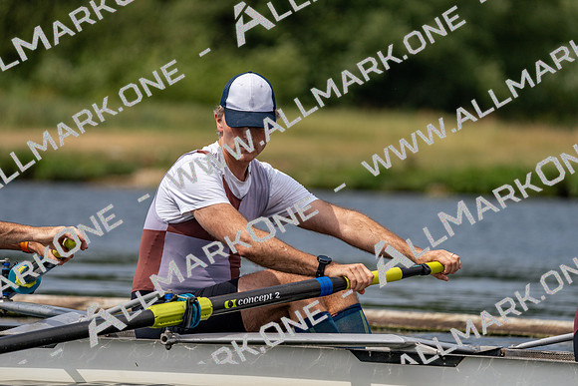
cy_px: 193
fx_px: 6279
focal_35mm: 391
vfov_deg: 3.5
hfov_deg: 5.3
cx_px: 289
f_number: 6.3
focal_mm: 391
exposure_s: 1/1600
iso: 200
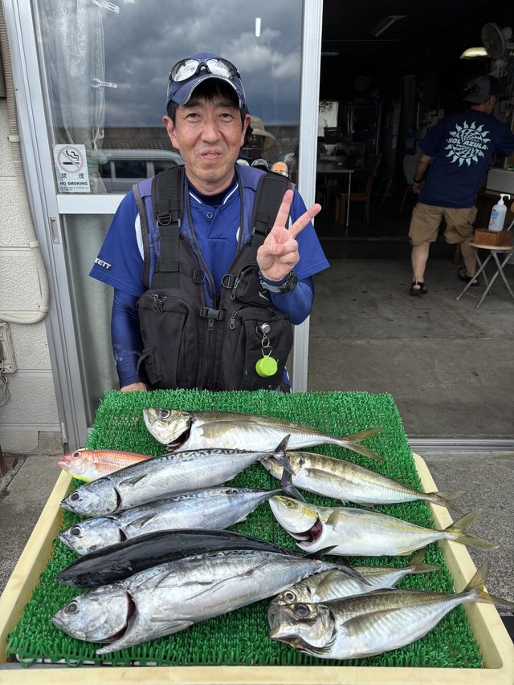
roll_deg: -1.1
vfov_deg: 67.3
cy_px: 342
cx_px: 257
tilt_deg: -21.2
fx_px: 515
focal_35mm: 26
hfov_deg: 53.0
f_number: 1.6
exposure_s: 1/1139
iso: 50
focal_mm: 5.96
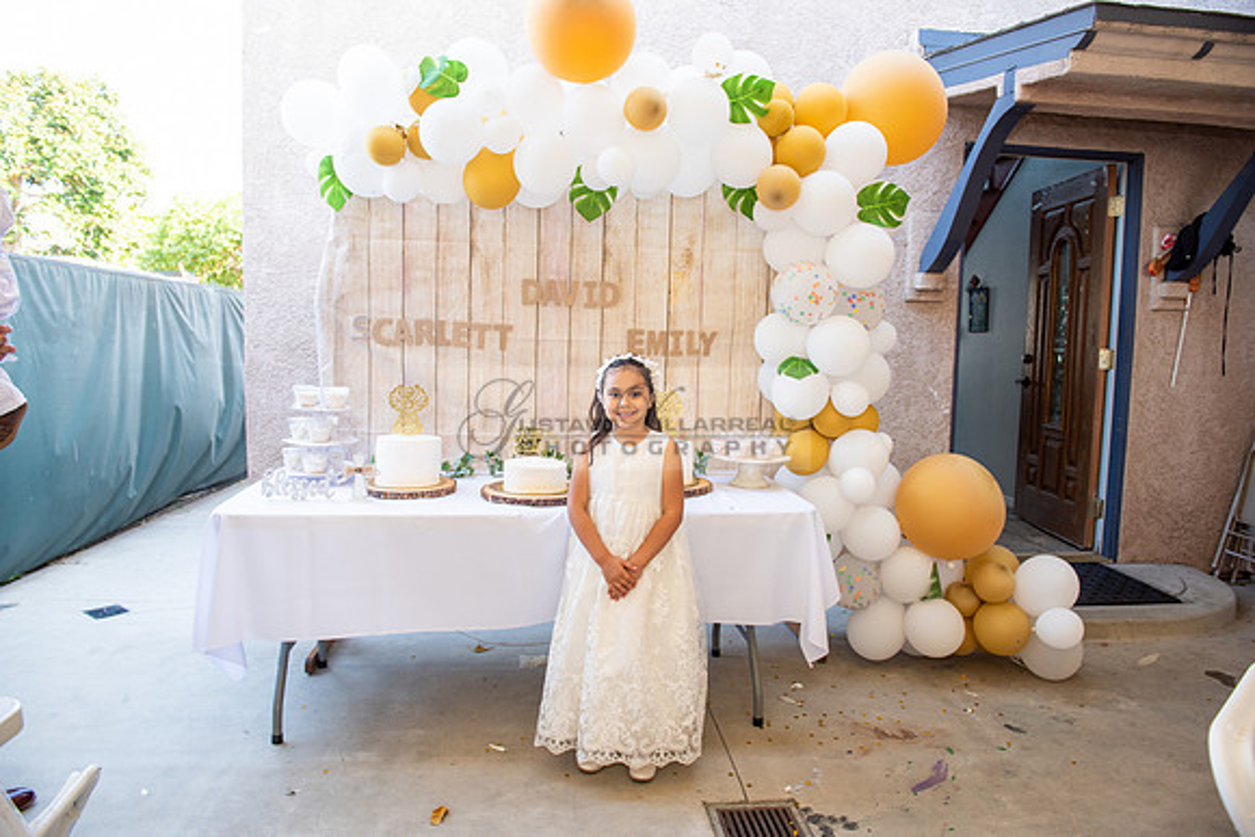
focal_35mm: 24
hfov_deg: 73.7
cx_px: 628
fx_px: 837
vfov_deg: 53.2
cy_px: 418
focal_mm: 24
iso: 200
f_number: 4
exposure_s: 1/80
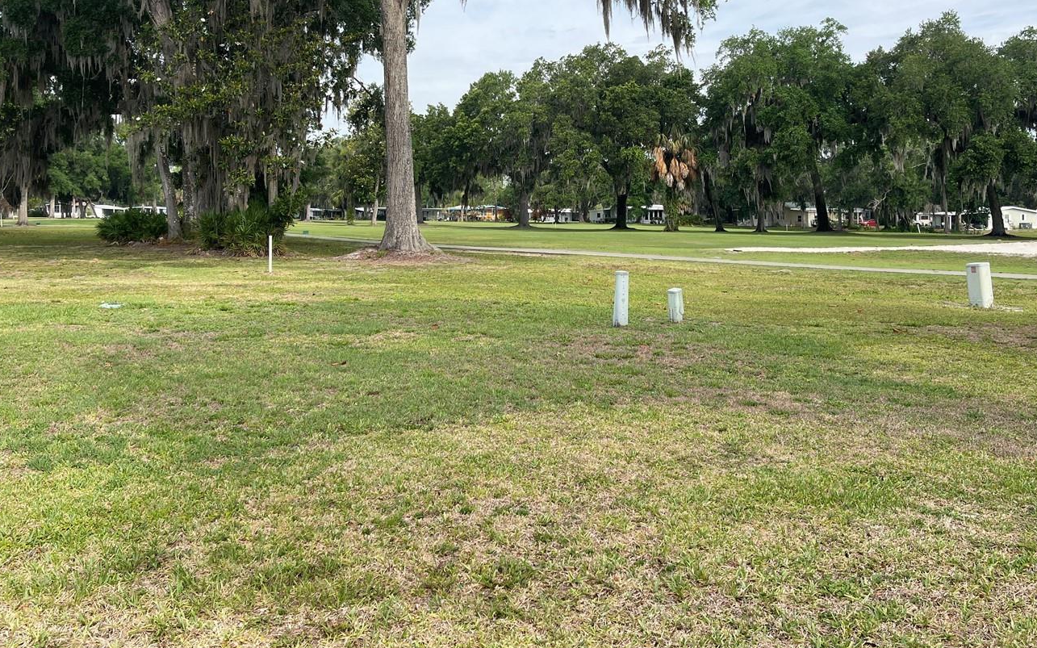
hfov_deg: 58.1
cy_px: 199
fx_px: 933
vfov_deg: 37.8
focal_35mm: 33
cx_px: 532
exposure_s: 1/1534
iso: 32
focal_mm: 5.1
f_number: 1.6
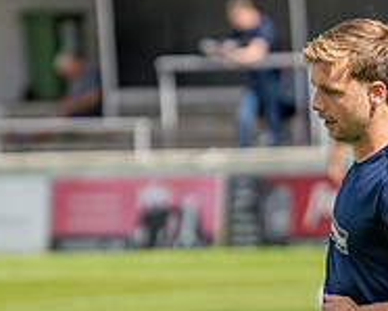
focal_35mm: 520
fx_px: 5974
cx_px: 297
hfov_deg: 3.7
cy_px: 375
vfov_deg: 3.0
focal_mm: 85
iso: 90
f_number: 1.6
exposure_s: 1/6400
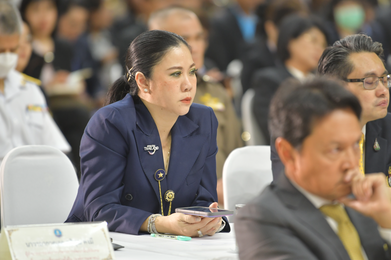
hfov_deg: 6.9
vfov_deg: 4.6
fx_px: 3257
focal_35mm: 300
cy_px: 130
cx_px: 196
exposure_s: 1/200
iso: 800
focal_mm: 200
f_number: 2.8
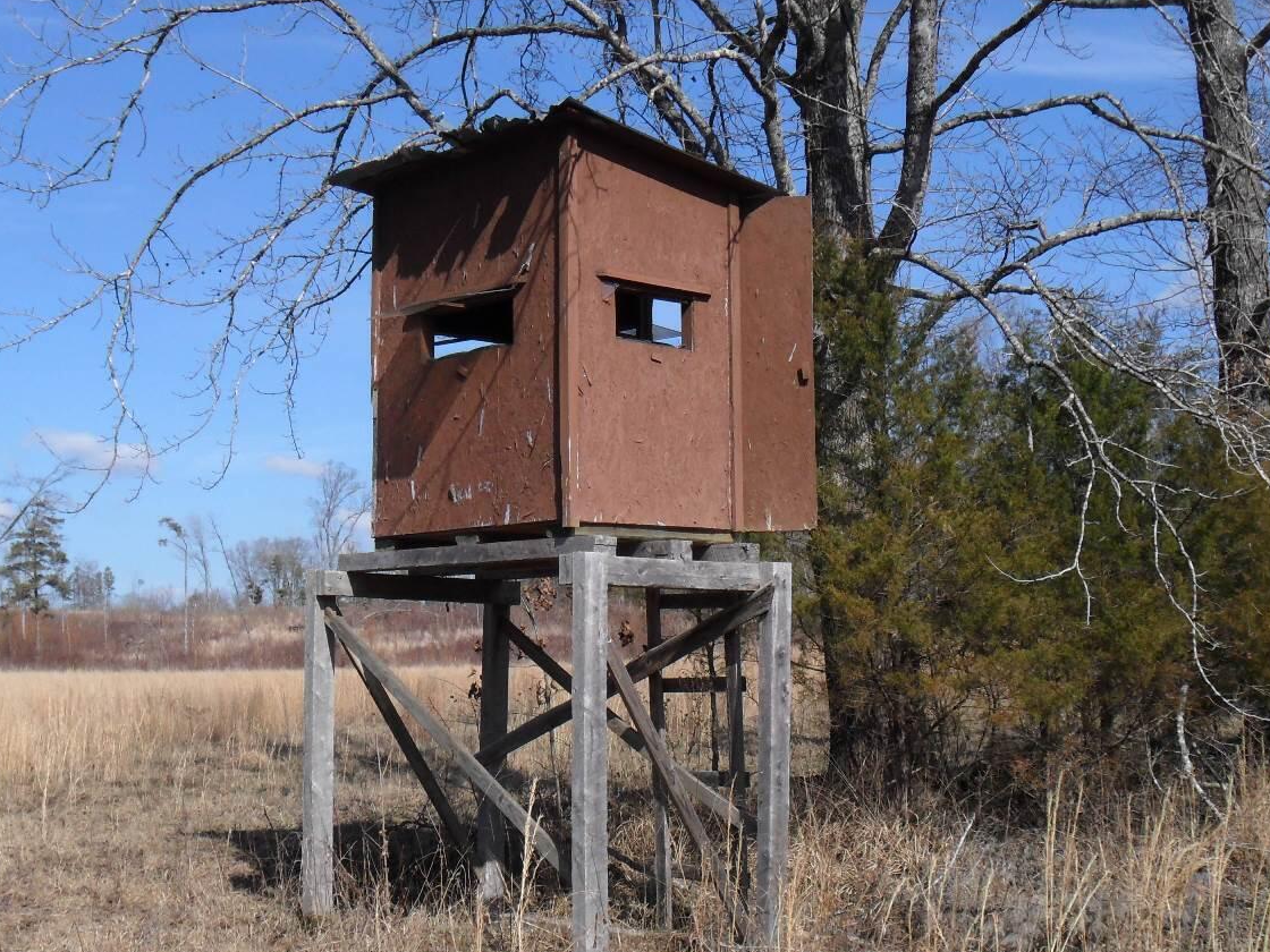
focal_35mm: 50
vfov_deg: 29.1
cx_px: 593
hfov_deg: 38.2
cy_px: 561
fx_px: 1834
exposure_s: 1/350
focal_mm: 6.3
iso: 80
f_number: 7.6
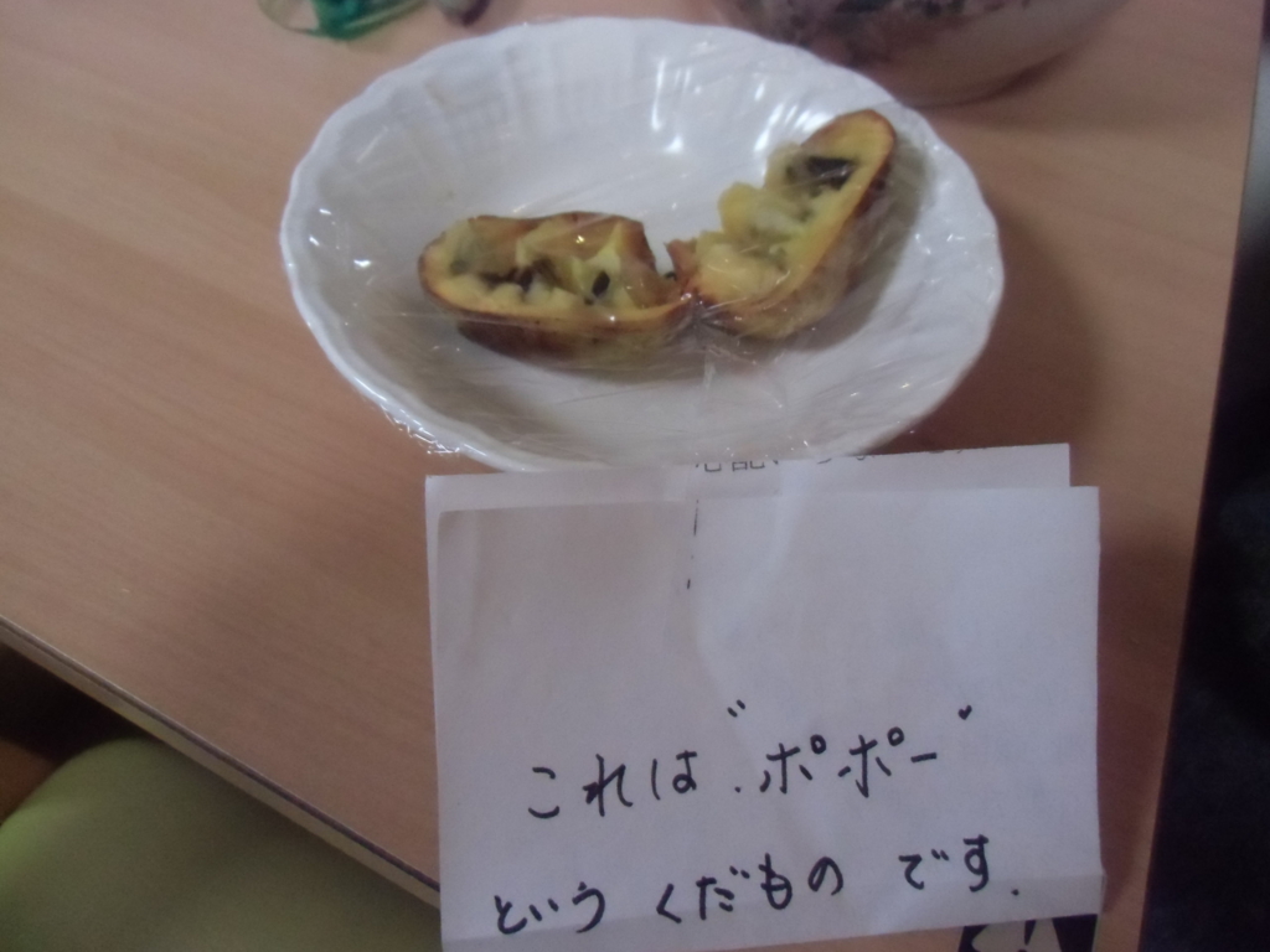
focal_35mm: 24
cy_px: 476
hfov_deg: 71.6
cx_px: 635
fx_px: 881
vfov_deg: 56.8
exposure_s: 1/80
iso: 800
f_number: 3
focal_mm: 4.24
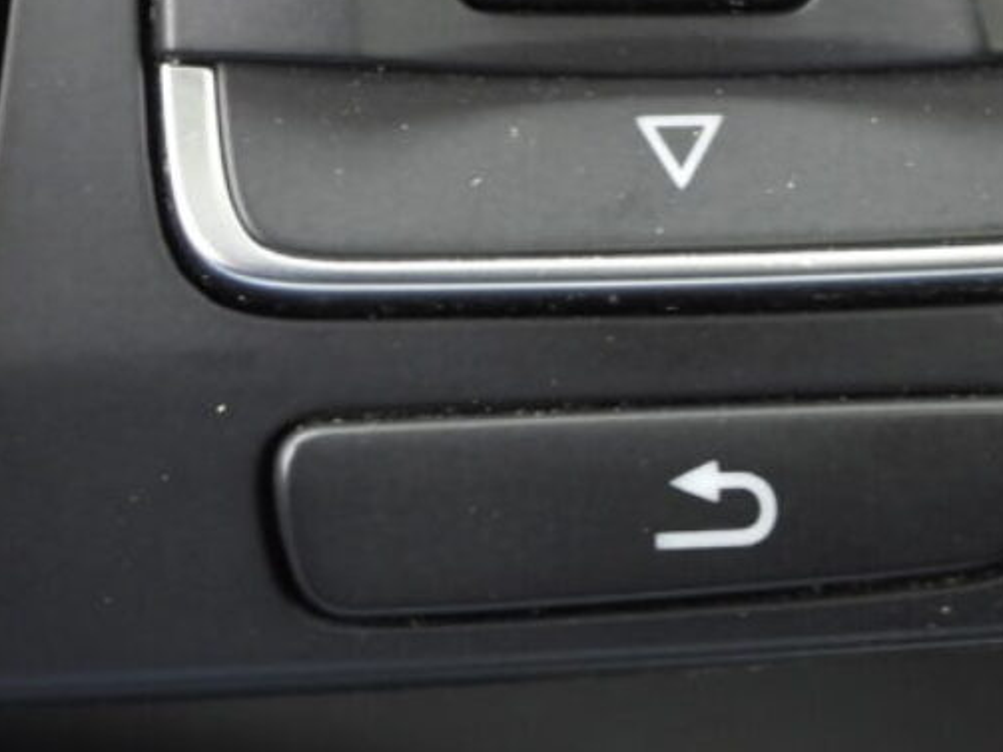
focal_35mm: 223
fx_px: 6460
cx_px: 602
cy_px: -42
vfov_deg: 6.6
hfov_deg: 8.9
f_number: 3.5
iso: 160
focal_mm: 12.6
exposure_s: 1/30
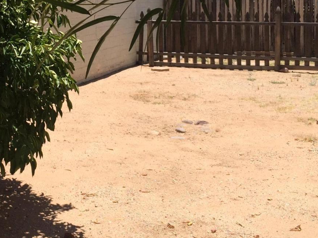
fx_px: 634
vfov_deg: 20.8
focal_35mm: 69
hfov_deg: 27.2
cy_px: 19
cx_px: 37
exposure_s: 1/1953
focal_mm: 4.12
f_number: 2.2
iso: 40
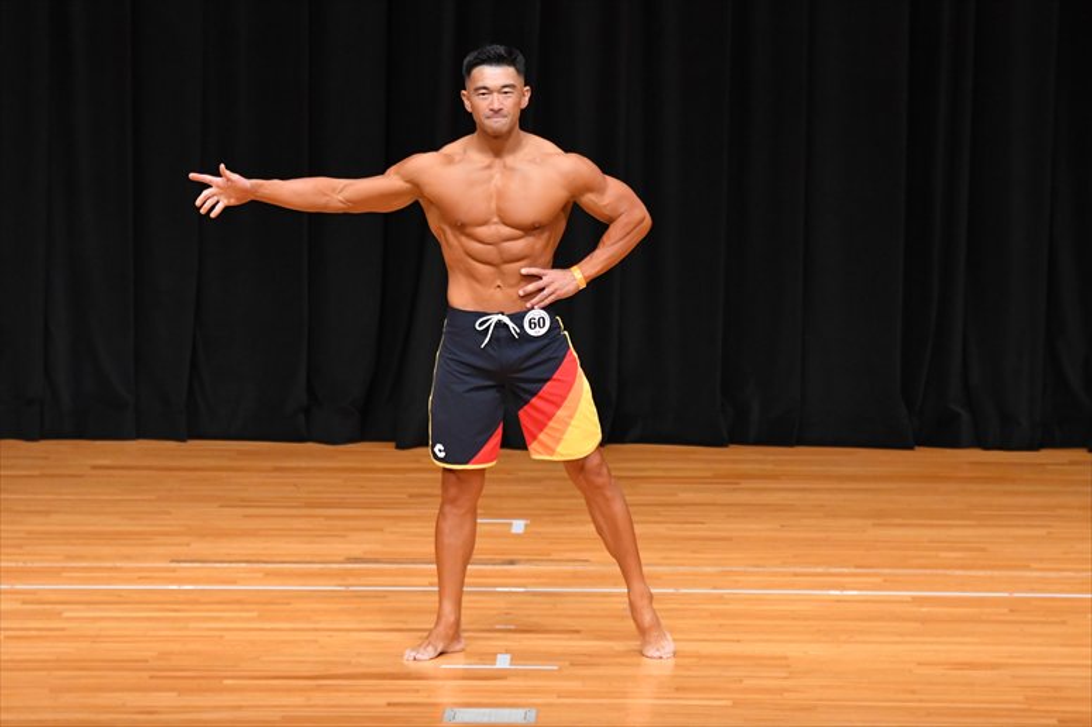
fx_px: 7731
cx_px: 546
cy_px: 364
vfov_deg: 5.4
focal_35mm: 255
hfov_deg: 8.1
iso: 4000
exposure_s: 1/400
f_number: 5.6
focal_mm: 170
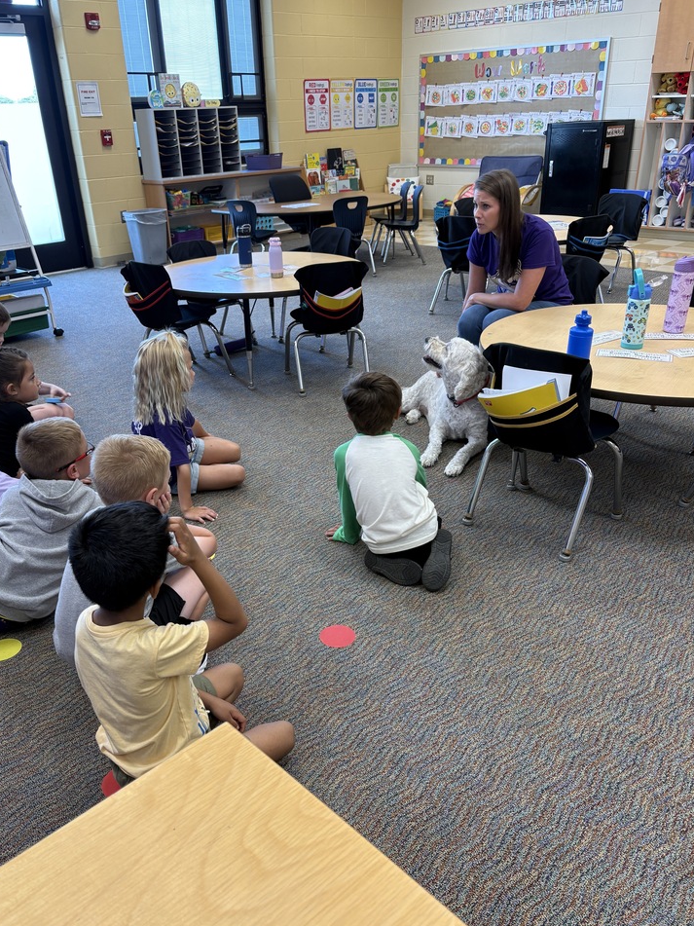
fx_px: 749
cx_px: 329
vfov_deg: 63.4
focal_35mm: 28
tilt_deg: -26.5
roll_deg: +2.5
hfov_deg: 49.7
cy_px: 498
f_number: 1.6
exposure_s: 1/60
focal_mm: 5.96
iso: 80
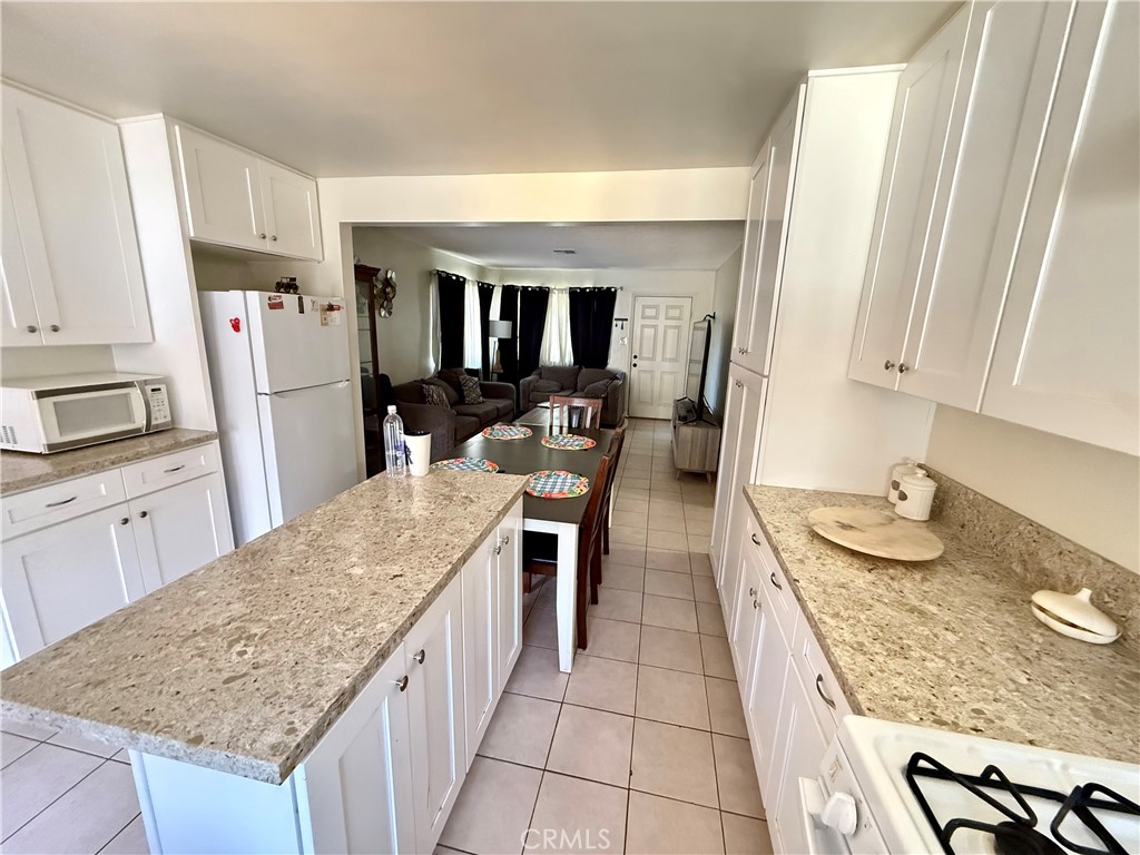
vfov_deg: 85.7
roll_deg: -2.0
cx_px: 570
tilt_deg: -12.6
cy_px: 428
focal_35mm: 14
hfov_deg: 102.1
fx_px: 461
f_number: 2.2
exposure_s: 1/60
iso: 1000
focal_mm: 2.22
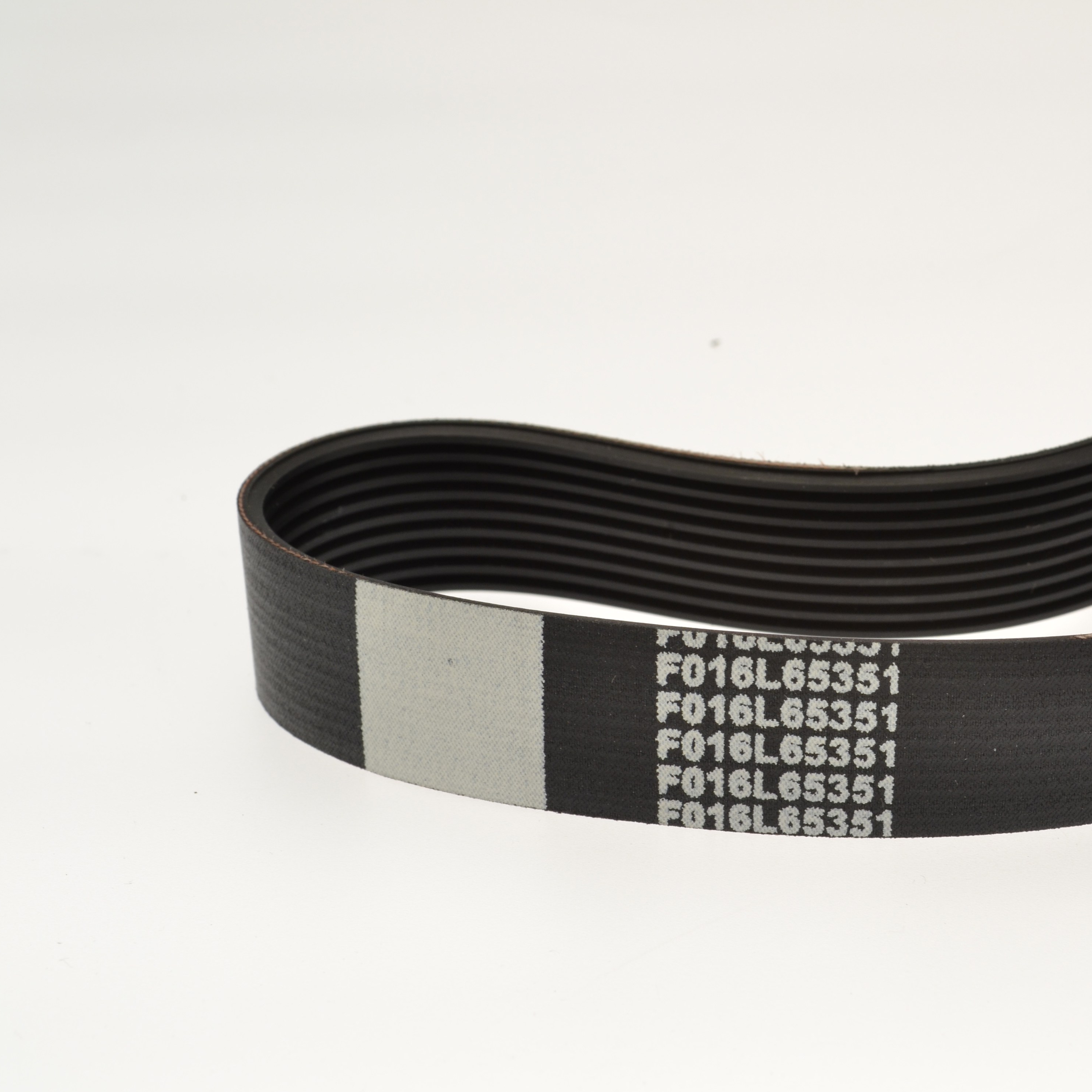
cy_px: 548
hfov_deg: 24.0
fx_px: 2534
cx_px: 840
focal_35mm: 71
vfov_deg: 24.3
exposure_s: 1/10
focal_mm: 36
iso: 200
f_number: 11
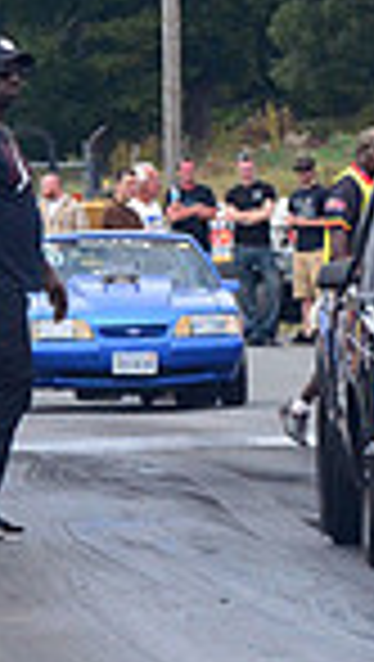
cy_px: 311
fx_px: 8895
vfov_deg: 4.3
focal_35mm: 506
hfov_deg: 2.4
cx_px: 1302
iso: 1000
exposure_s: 1/1000
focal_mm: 82
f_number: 8
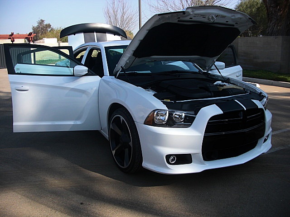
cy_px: 108
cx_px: 145
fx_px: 302
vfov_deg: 39.7
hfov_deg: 51.4
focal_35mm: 36
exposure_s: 1/640
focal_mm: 6.3
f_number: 2.8
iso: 50
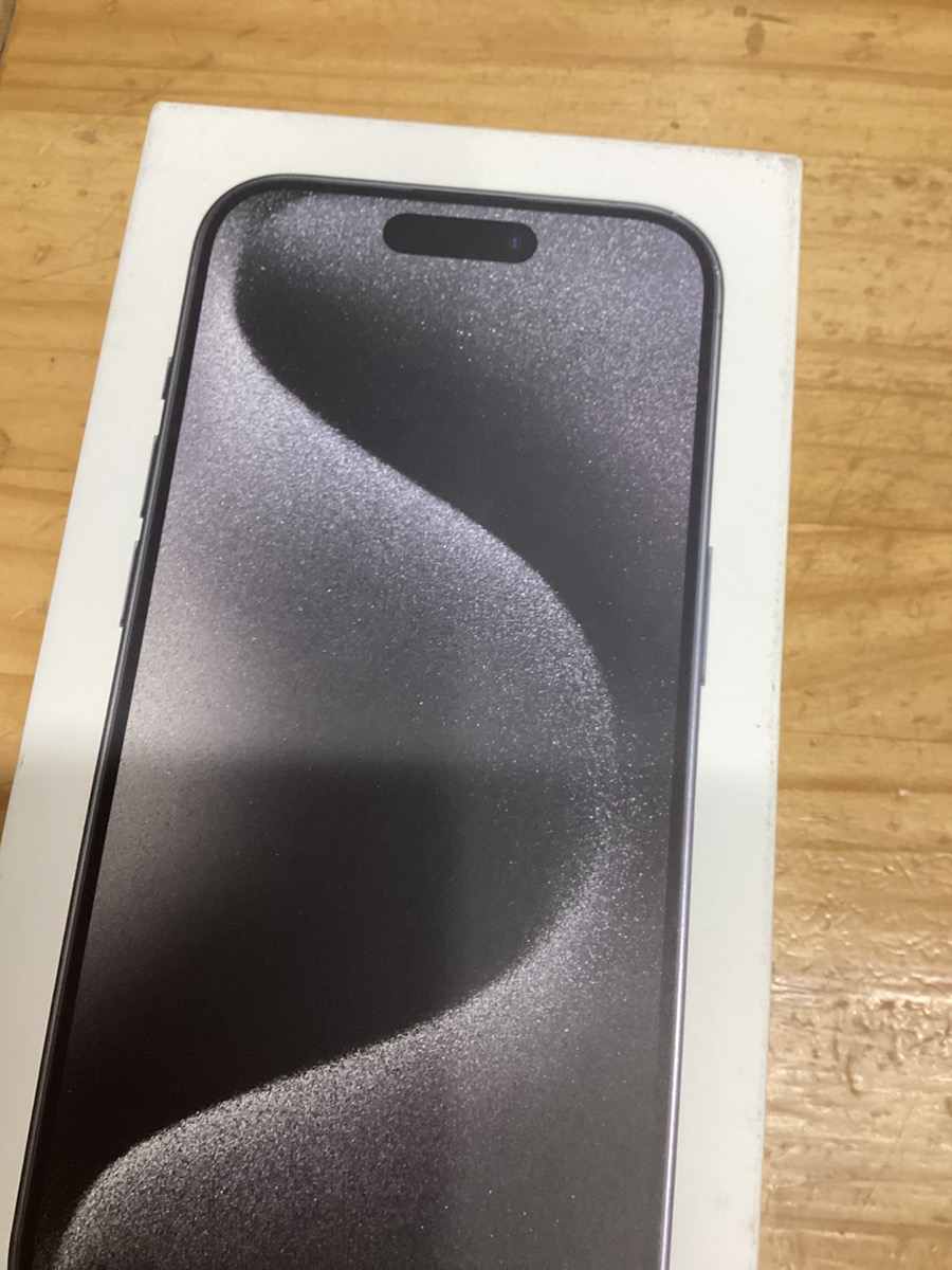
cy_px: 635
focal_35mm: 31
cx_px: 476
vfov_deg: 58.4
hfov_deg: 45.4
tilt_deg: -76.1
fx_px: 1137
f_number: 2.4
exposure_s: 1/60
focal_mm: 3.3
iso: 80
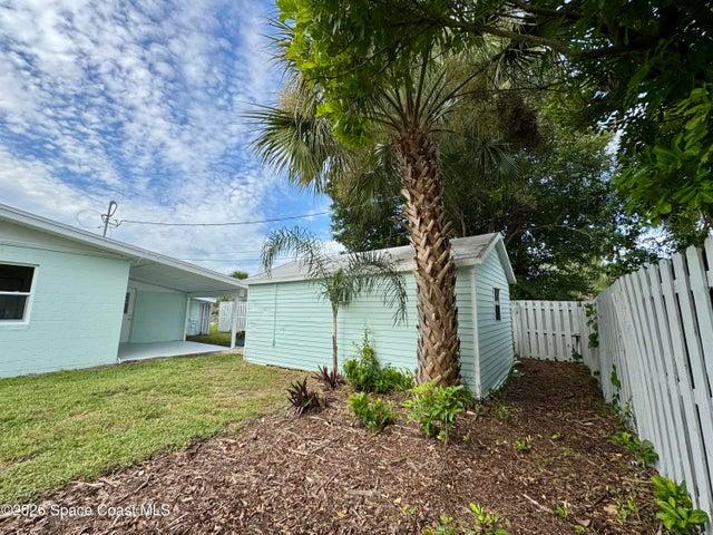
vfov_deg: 85.7
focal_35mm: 14
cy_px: 268
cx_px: 356
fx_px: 288
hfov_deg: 102.1
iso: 40
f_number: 2.2
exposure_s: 1/889
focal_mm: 2.22
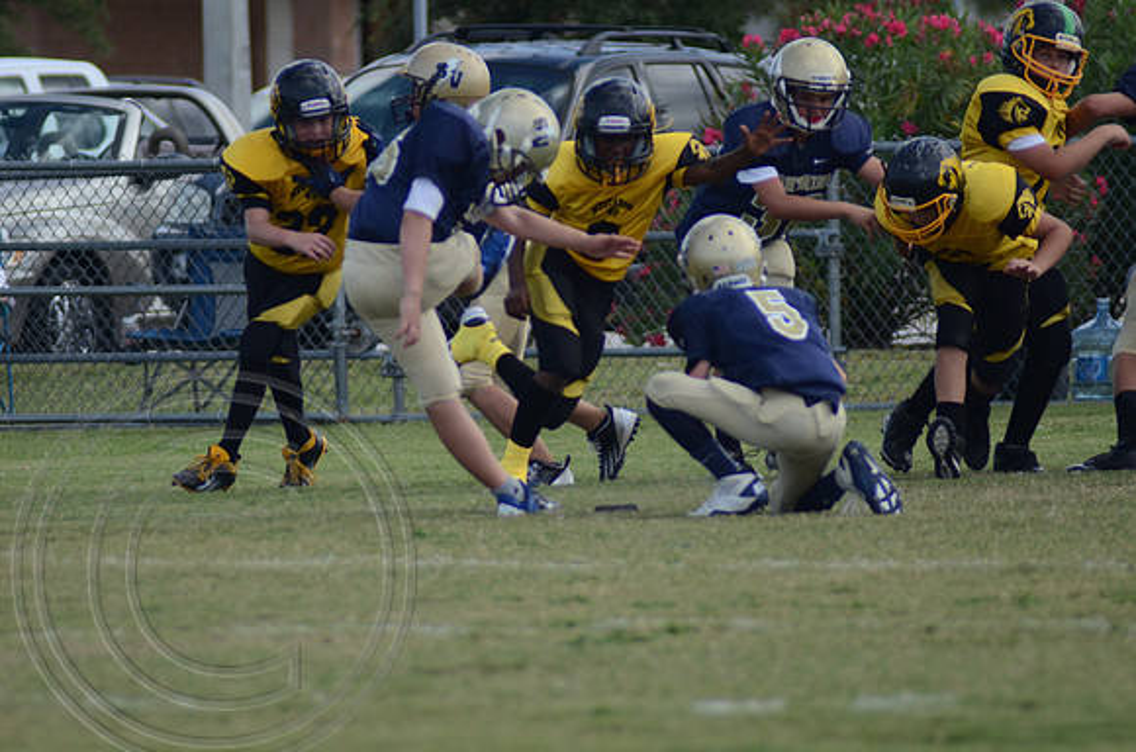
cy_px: 376
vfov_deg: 2.3
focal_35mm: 600
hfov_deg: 3.4
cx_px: 568
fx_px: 18892
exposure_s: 1/1000
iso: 400
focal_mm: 400
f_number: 7.1
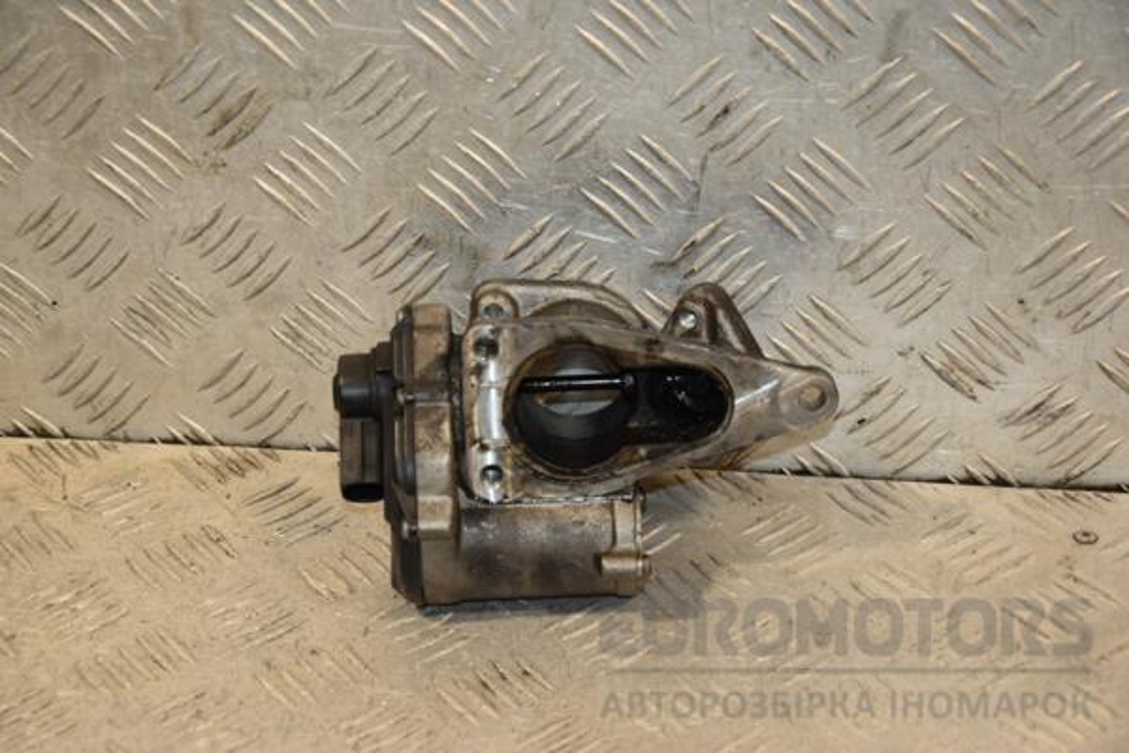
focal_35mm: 93
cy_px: 376
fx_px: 2916
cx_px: 564
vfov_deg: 14.7
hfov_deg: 21.9
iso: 800
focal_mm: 62
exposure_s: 1/125
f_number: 5.3
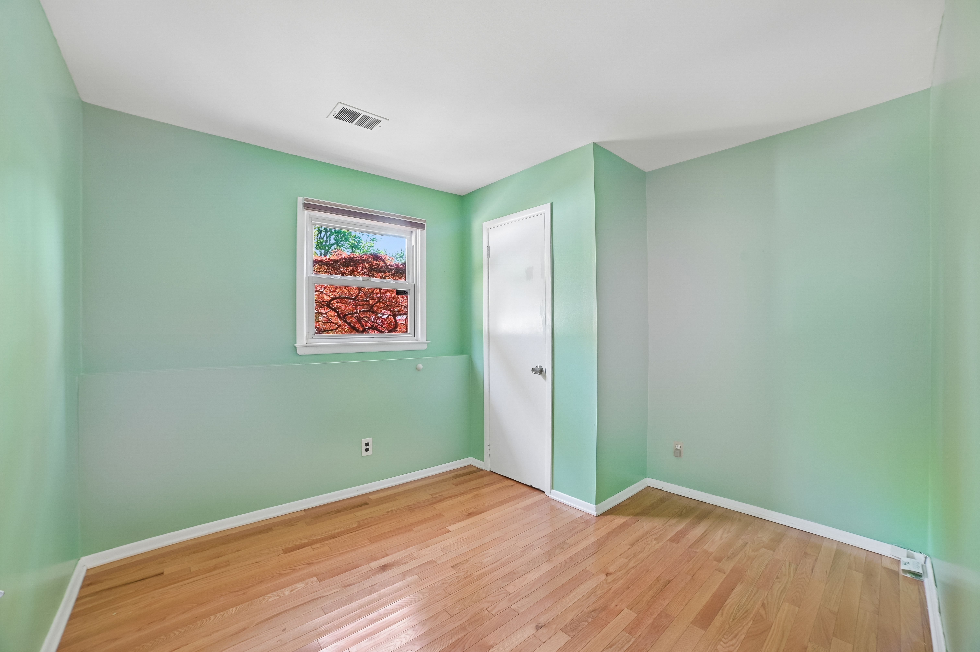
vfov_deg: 81.1
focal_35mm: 14
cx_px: 490
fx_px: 381
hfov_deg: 104.3
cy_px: 326
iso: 800
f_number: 8
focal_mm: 14
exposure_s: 1/15
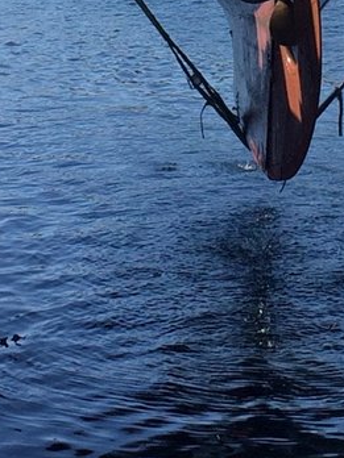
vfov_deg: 12.7
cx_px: 215
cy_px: -146
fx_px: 1988
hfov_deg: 9.9
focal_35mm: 150
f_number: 2.2
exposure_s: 1/1172
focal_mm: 4.15
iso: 32
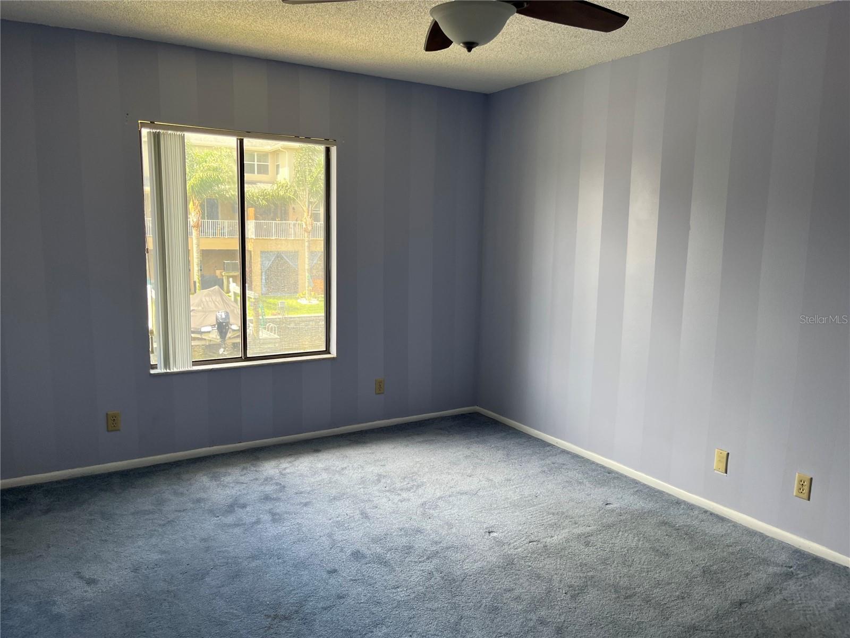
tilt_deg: -8.7
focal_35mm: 26
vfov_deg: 53.1
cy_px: 319
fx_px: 638
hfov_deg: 67.3
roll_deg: -1.3
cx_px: 425
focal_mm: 5.1
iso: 64
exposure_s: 1/163
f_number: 1.6
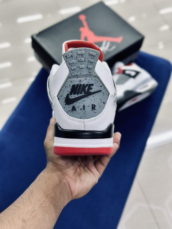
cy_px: 114
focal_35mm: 48
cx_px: 86
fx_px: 318
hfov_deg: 30.3
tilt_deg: -57.7
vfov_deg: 39.7
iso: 100
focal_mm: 6.86
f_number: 1.78
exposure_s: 1/100
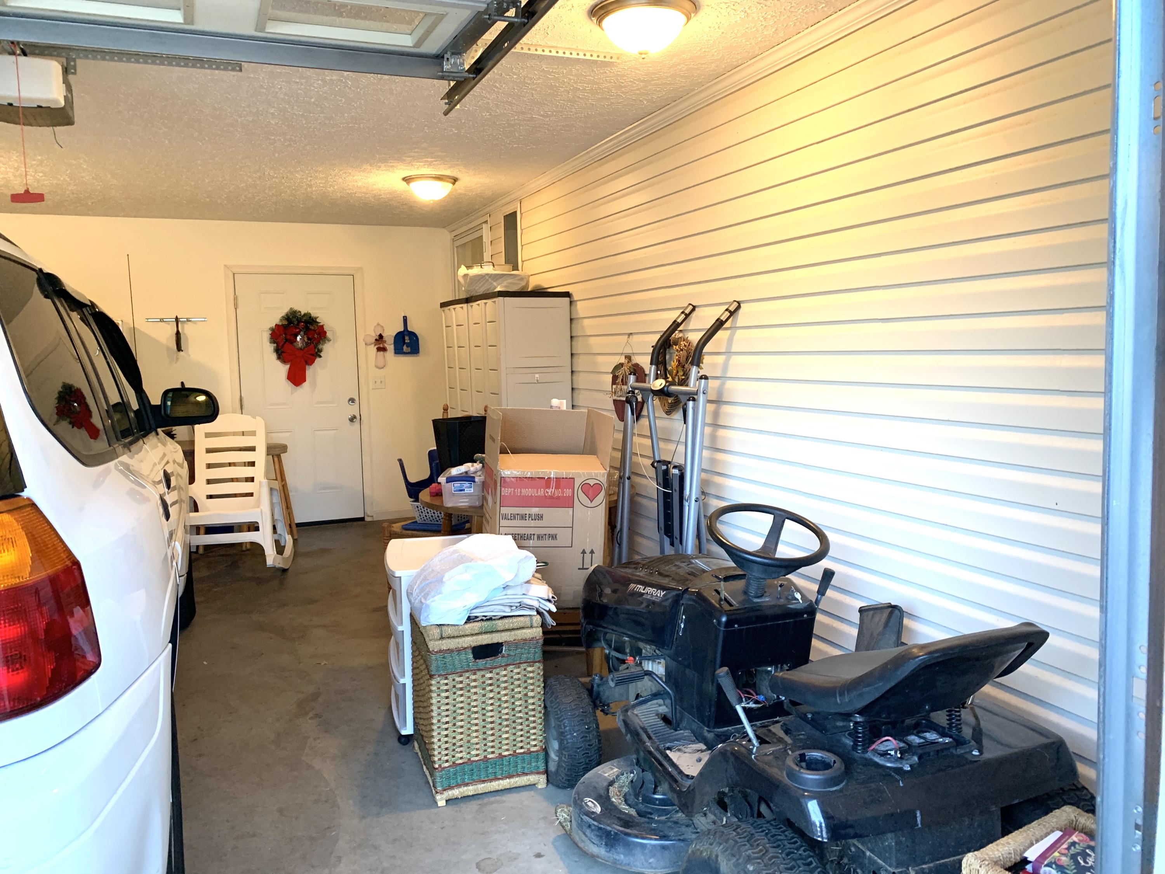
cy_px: 437
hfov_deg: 67.3
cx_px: 582
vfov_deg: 53.1
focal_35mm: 26
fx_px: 875
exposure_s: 1/60
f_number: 1.8
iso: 160
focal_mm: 4.25
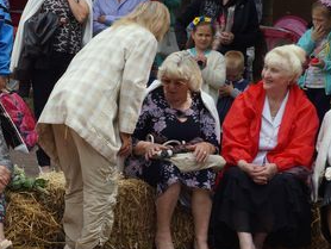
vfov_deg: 7.5
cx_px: -73
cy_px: 138
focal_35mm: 199
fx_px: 1906
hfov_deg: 9.8
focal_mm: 55
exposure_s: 1/320
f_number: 7.1
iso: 100
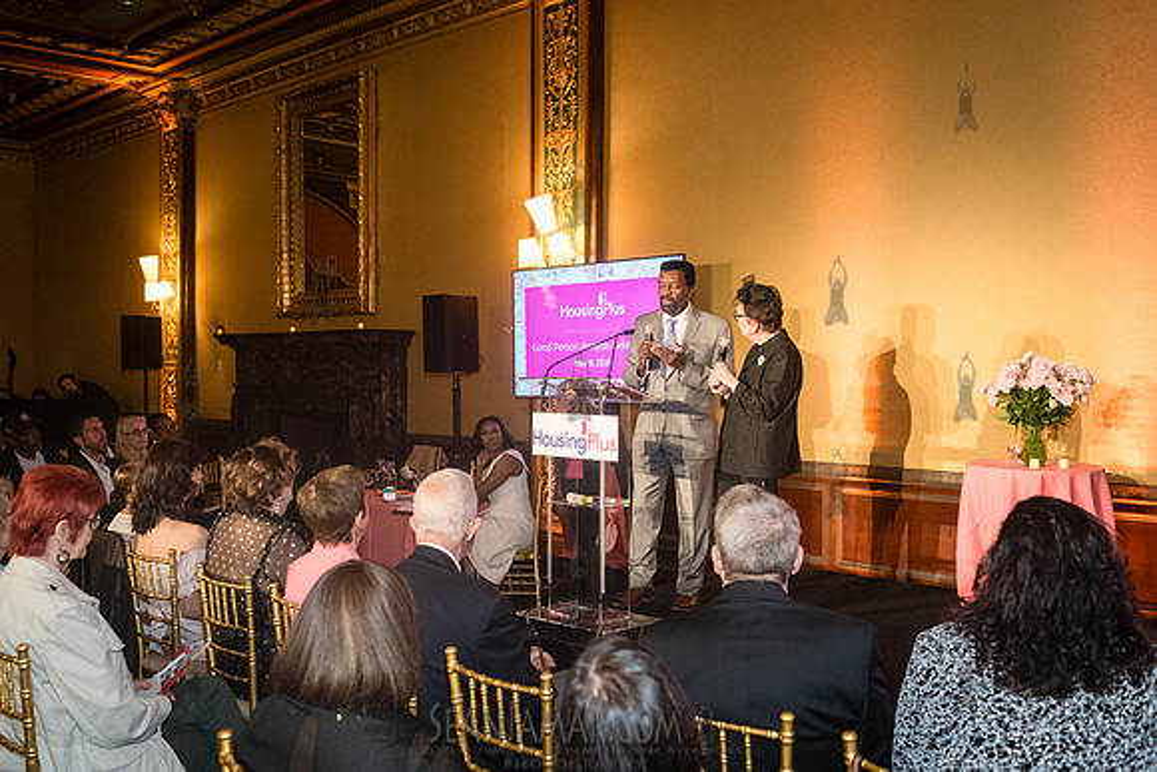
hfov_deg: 52.9
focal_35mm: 36
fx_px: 1163
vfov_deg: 36.7
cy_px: 386
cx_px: 578
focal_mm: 35
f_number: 4
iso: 6400
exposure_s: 1/160
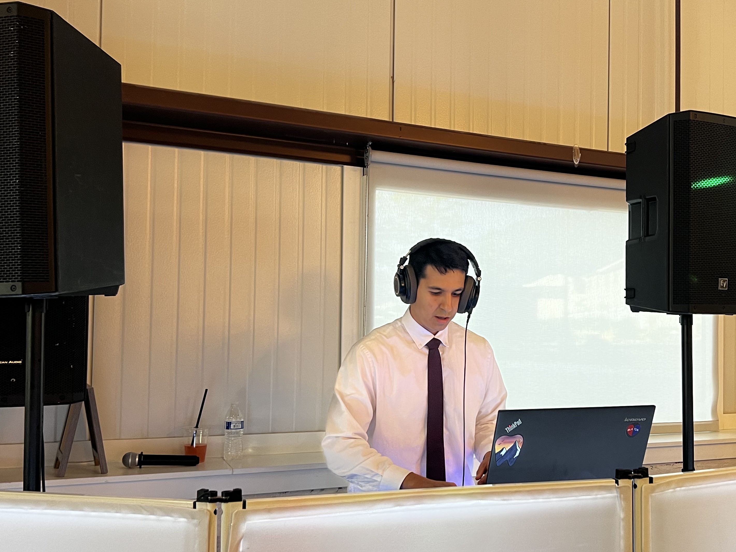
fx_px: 787
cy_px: 320
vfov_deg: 38.6
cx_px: 465
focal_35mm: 37
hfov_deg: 49.6
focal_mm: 5.7
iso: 125
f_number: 1.5
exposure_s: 1/60
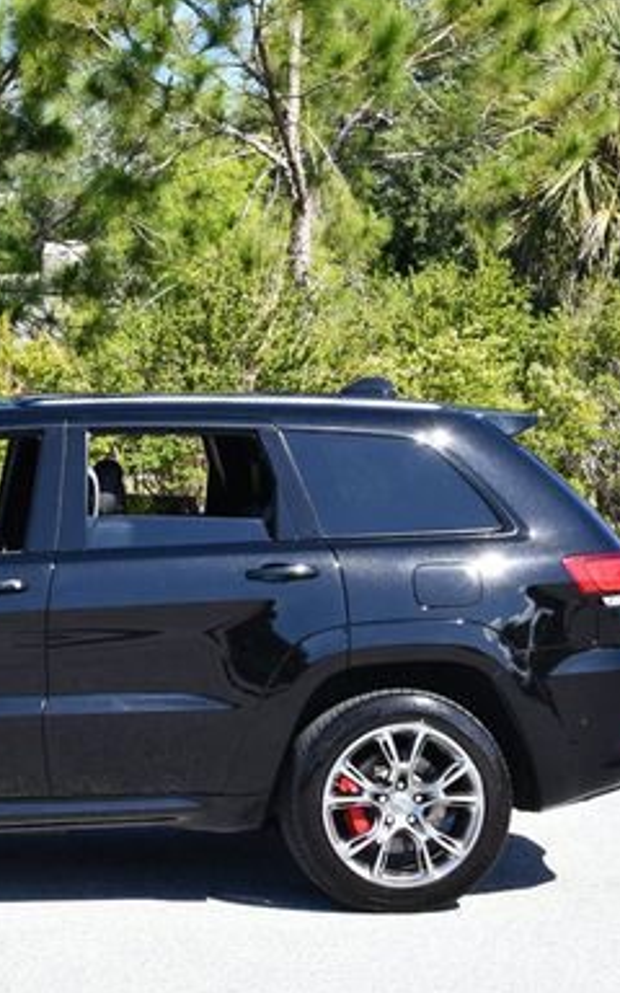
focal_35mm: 102
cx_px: -41
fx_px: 2758
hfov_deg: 12.6
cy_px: 481
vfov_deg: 20.4
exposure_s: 1/250
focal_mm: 30
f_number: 8
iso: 200
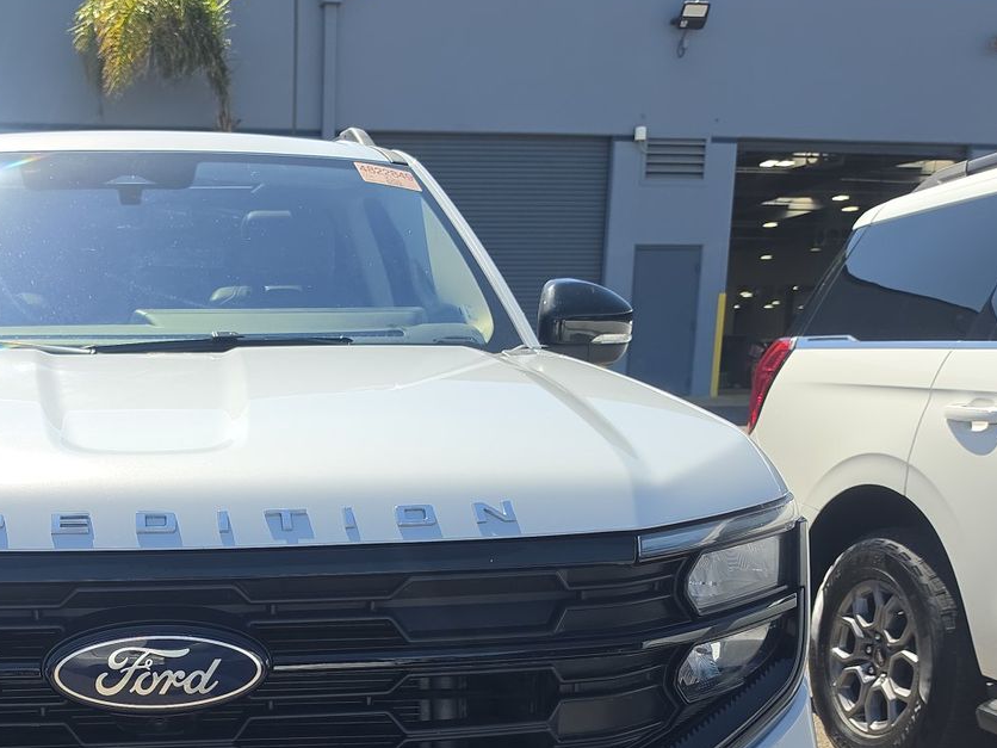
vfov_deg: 31.4
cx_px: 193
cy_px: 667
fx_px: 1267
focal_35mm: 44
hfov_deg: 41.1
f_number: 1.4
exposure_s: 1/726
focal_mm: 6.5
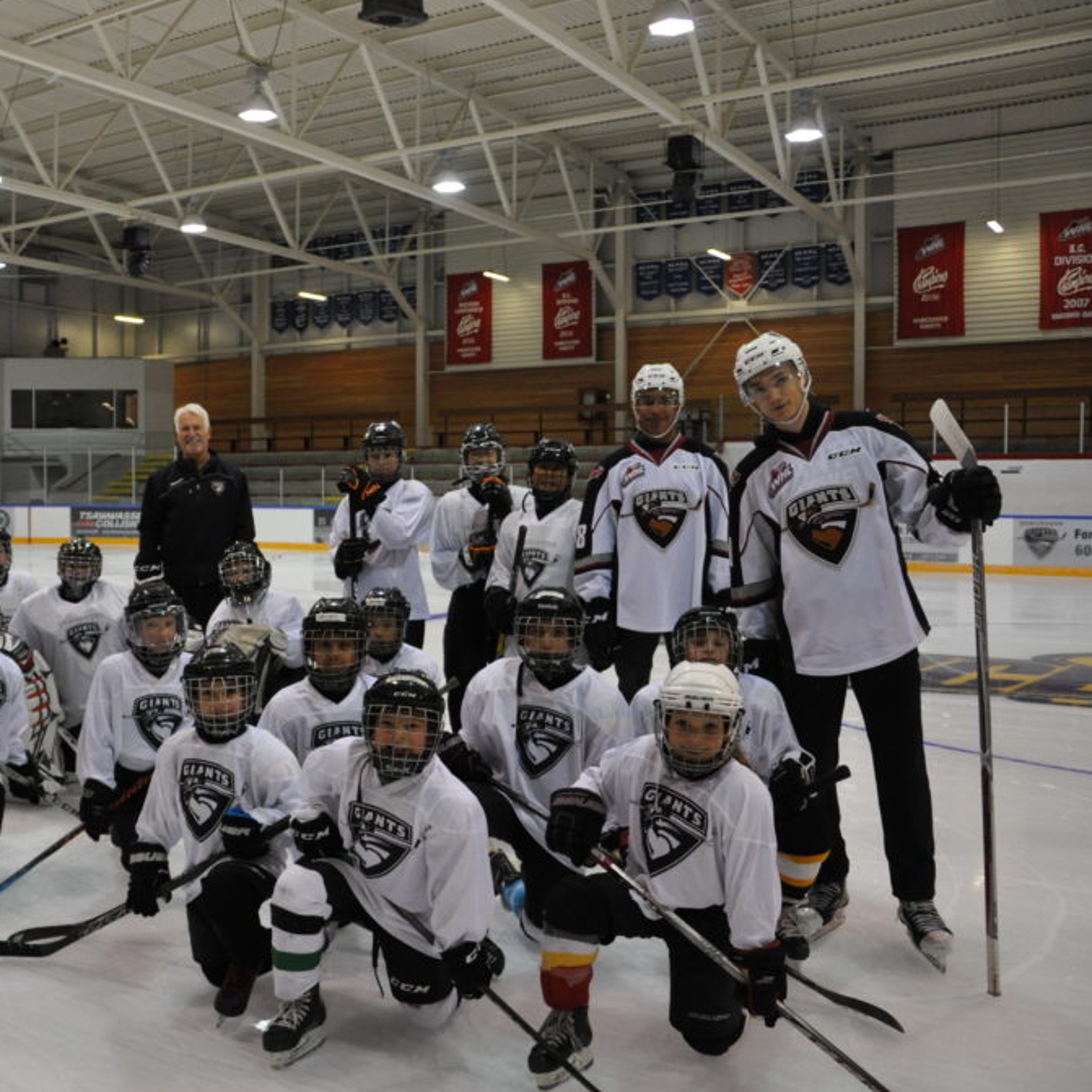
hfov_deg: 45.8
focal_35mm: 35
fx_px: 1249
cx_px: 288
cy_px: 544
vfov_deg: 47.2
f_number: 3.5
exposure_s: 1/250
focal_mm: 18
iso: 1600
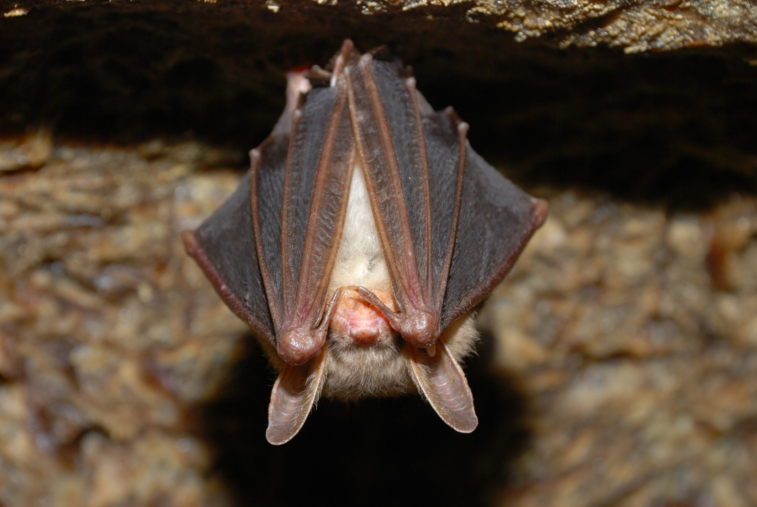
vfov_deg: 8.7
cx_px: 378
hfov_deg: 13.0
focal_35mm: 158
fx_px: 3316
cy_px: 254
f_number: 10
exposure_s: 1/60
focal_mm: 105
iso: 100
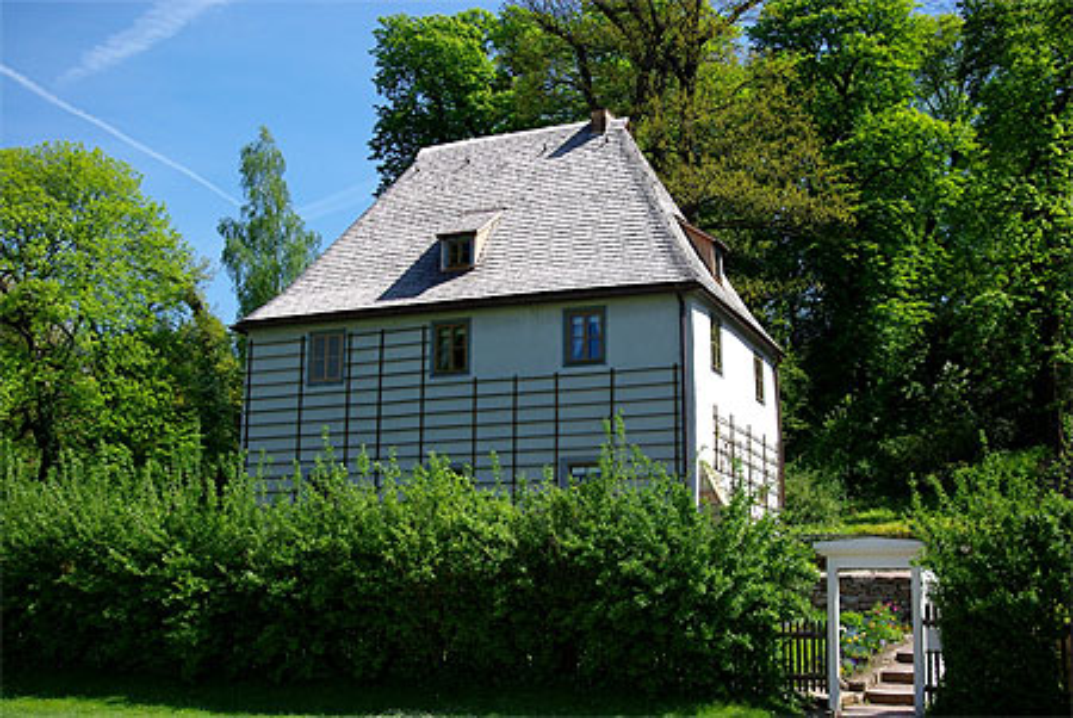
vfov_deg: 29.3
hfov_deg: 42.7
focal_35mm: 46
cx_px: 536
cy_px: 359
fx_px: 1372
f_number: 5.6
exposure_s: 1/350
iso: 100
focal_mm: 31
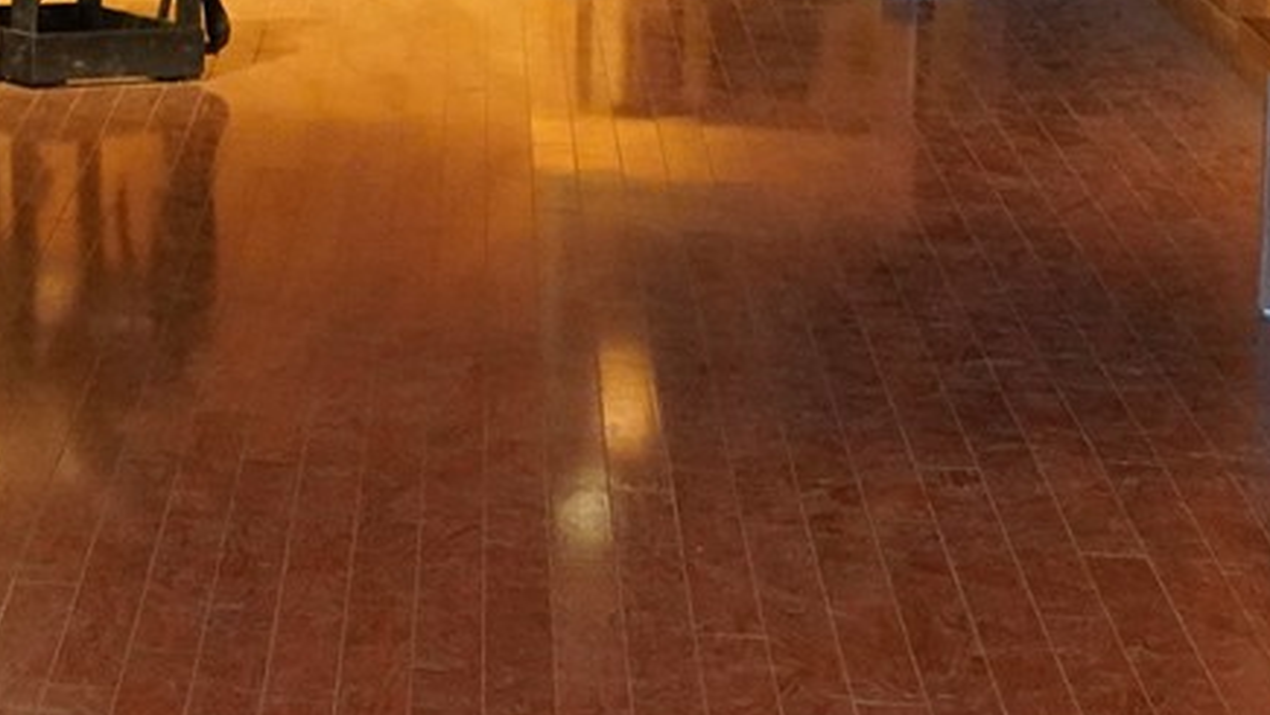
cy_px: -149
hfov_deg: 12.7
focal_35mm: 159
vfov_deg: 7.6
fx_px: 5356
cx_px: -765
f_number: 4.5
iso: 6400
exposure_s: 1/100
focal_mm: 33
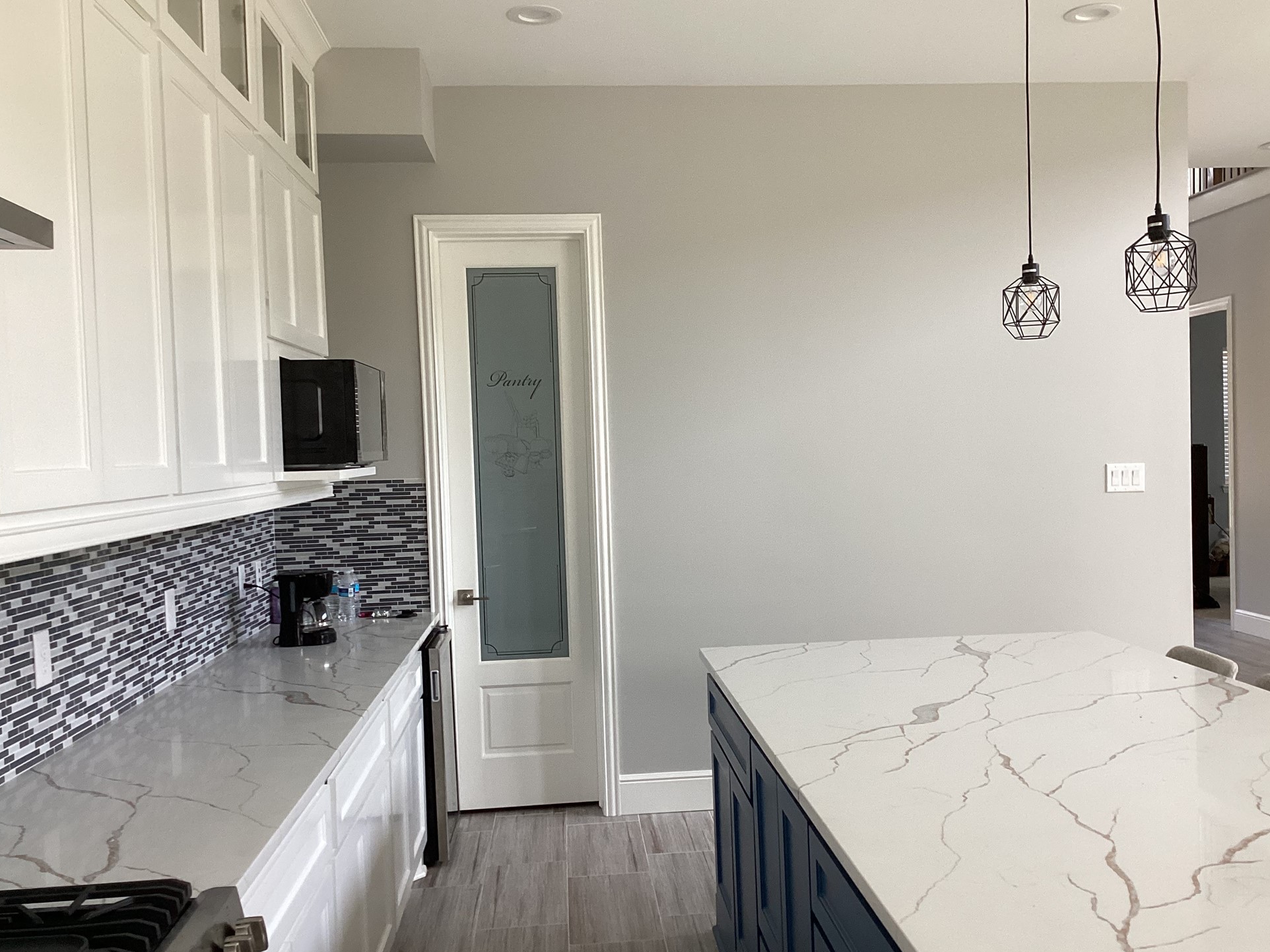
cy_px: 496
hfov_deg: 55.3
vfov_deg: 42.9
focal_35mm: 33
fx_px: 1211
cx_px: 660
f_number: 2.4
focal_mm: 3.3
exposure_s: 1/60
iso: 125
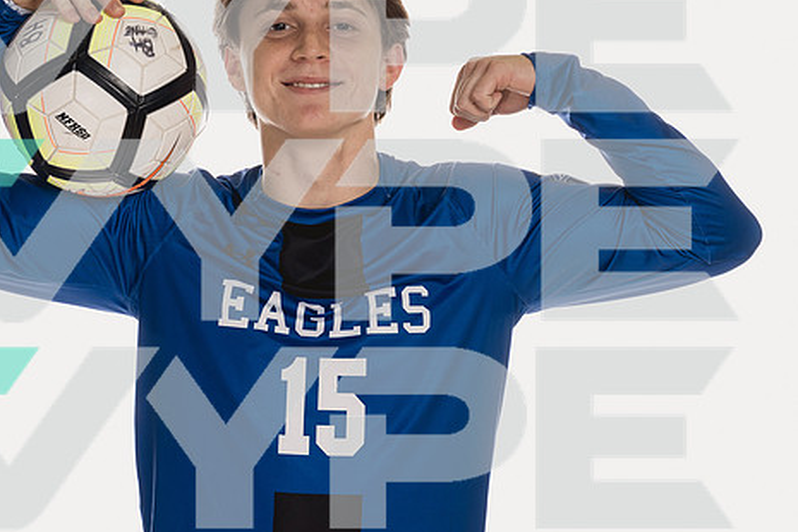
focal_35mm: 101
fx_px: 2239
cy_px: 256
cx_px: 328
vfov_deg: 13.6
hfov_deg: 20.2
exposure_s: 1/60
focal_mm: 70
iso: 640
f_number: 5.6
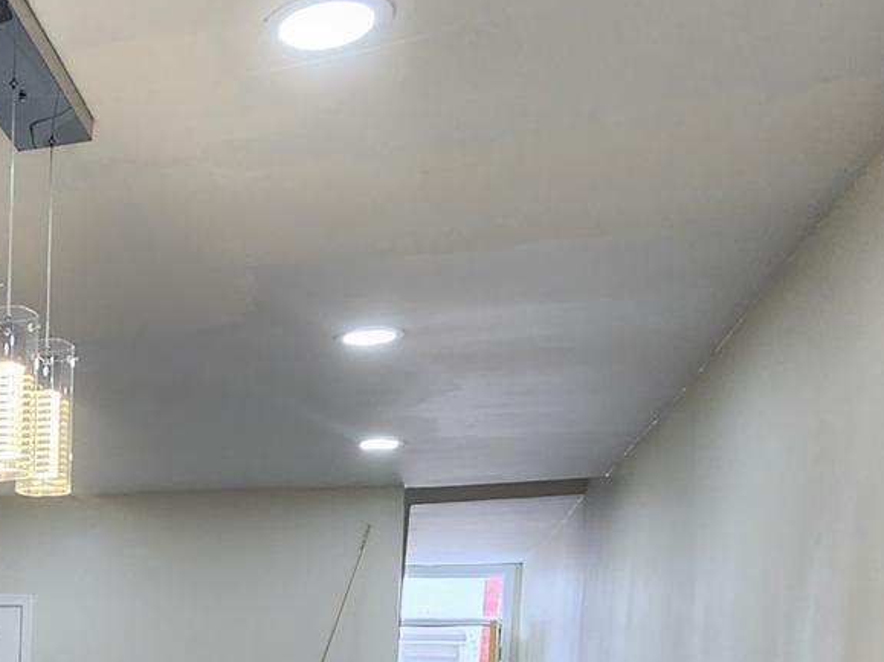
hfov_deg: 34.2
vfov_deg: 28.1
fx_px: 1174
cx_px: -145
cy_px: 764
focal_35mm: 46
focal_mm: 2.2
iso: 125
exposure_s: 1/60
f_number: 2.2
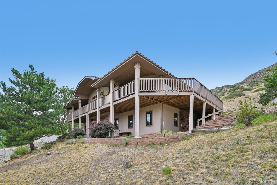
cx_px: 138
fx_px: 127
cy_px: 92
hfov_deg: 95.0
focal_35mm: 16
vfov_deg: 72.0
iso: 64
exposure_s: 1/60
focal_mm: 16.5
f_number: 10
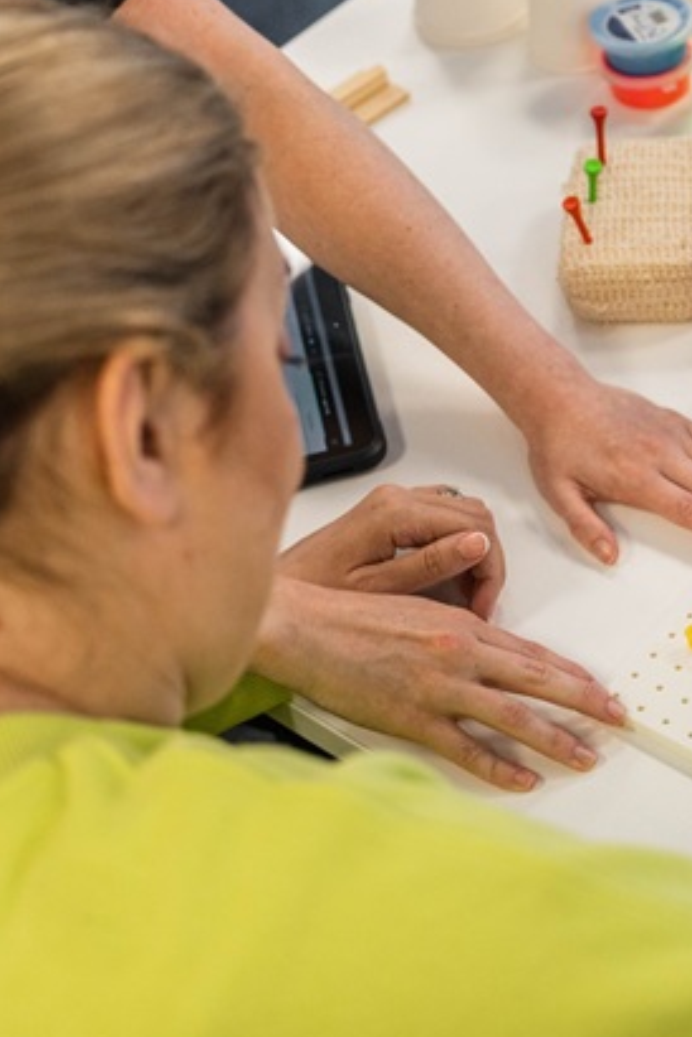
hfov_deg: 16.8
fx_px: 2335
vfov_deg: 24.9
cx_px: 520
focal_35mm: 81
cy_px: 338
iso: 800
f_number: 2.8
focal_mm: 37
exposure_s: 1/400
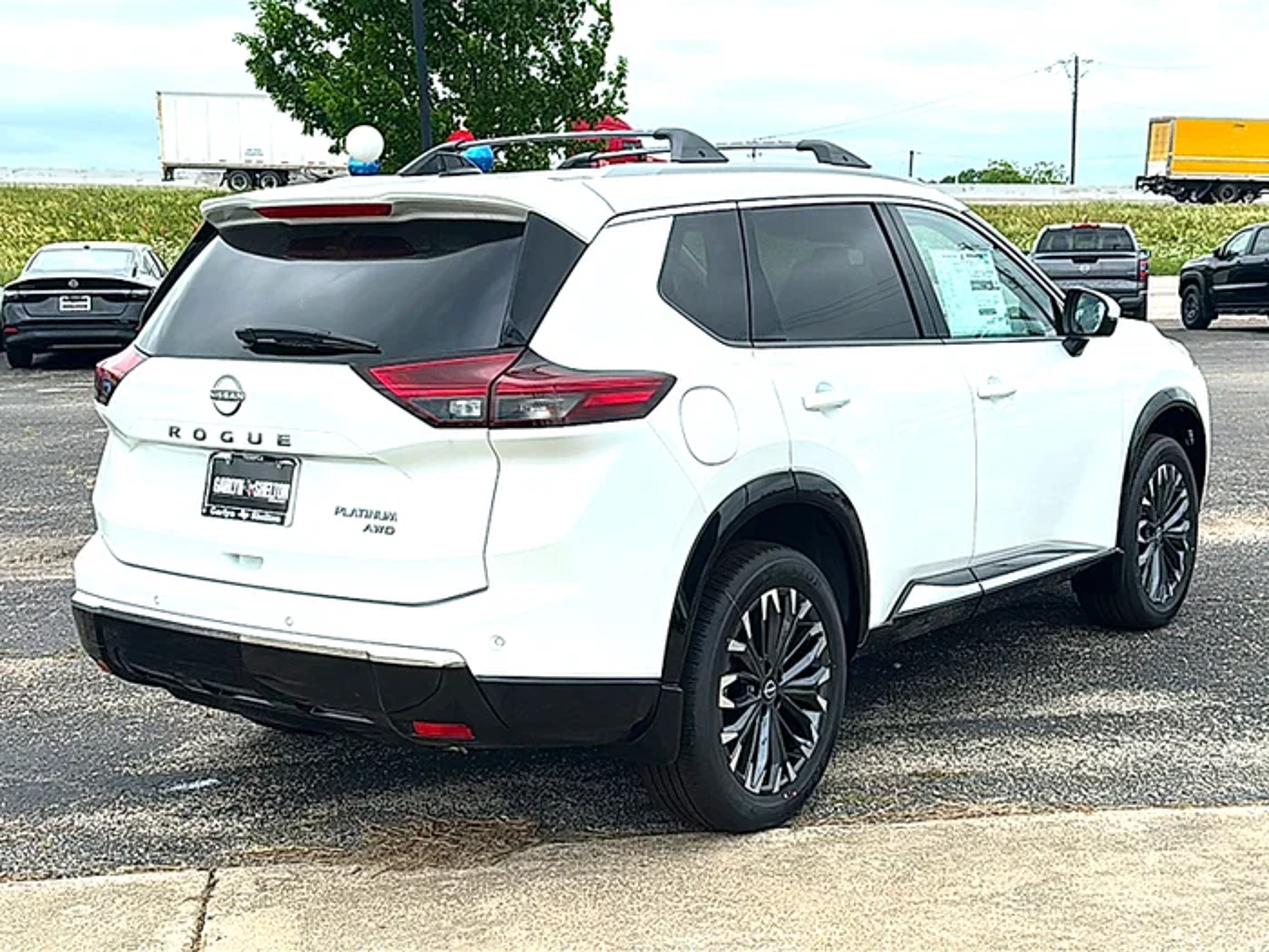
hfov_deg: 47.9
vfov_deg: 36.8
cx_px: 634
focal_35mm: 39
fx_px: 1430
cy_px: 476
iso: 80
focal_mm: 6.86
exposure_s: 1/3077
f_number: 1.78
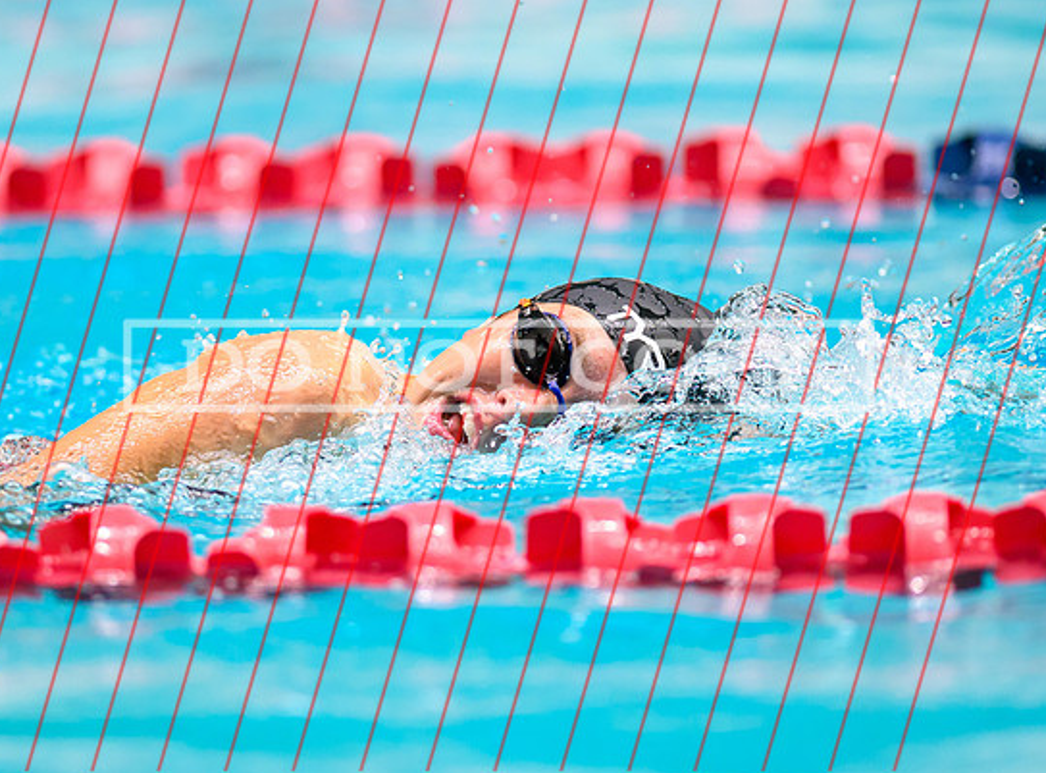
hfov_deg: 3.8
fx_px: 15837
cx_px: 436
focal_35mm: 527
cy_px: 347
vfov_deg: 2.8
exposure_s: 1/800
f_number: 2.8
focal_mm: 300
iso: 2500
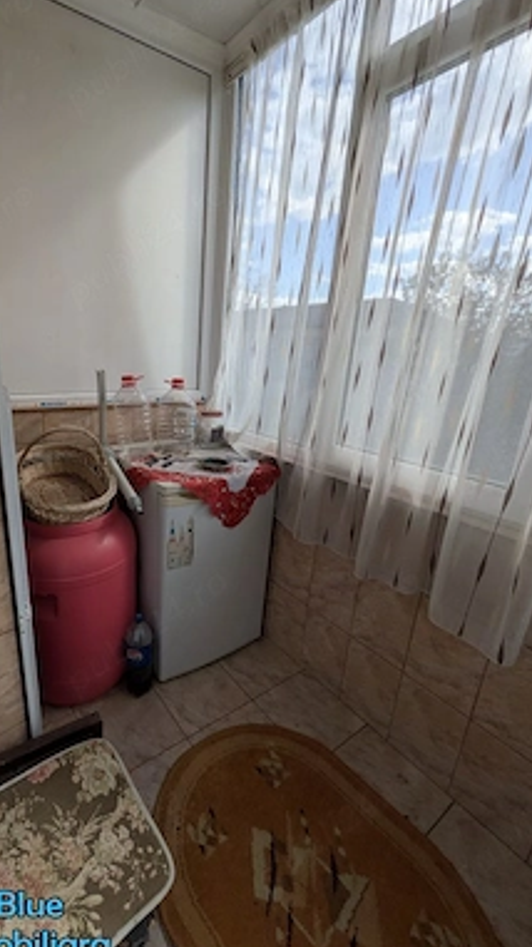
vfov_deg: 99.4
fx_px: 402
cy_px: 467
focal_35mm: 16
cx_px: 196
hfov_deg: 65.9
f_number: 2.2
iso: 45
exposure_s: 1/523
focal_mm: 1.83
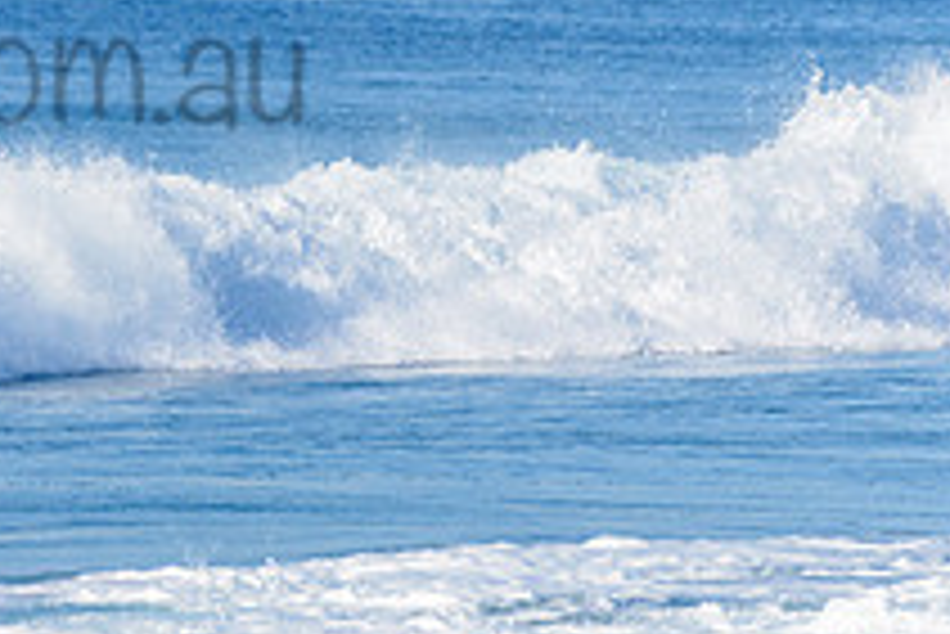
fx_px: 36308
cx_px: -171
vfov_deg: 1.0
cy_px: 20
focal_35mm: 1375
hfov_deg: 1.5
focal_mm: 500
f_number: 5.6
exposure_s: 1/2000
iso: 180
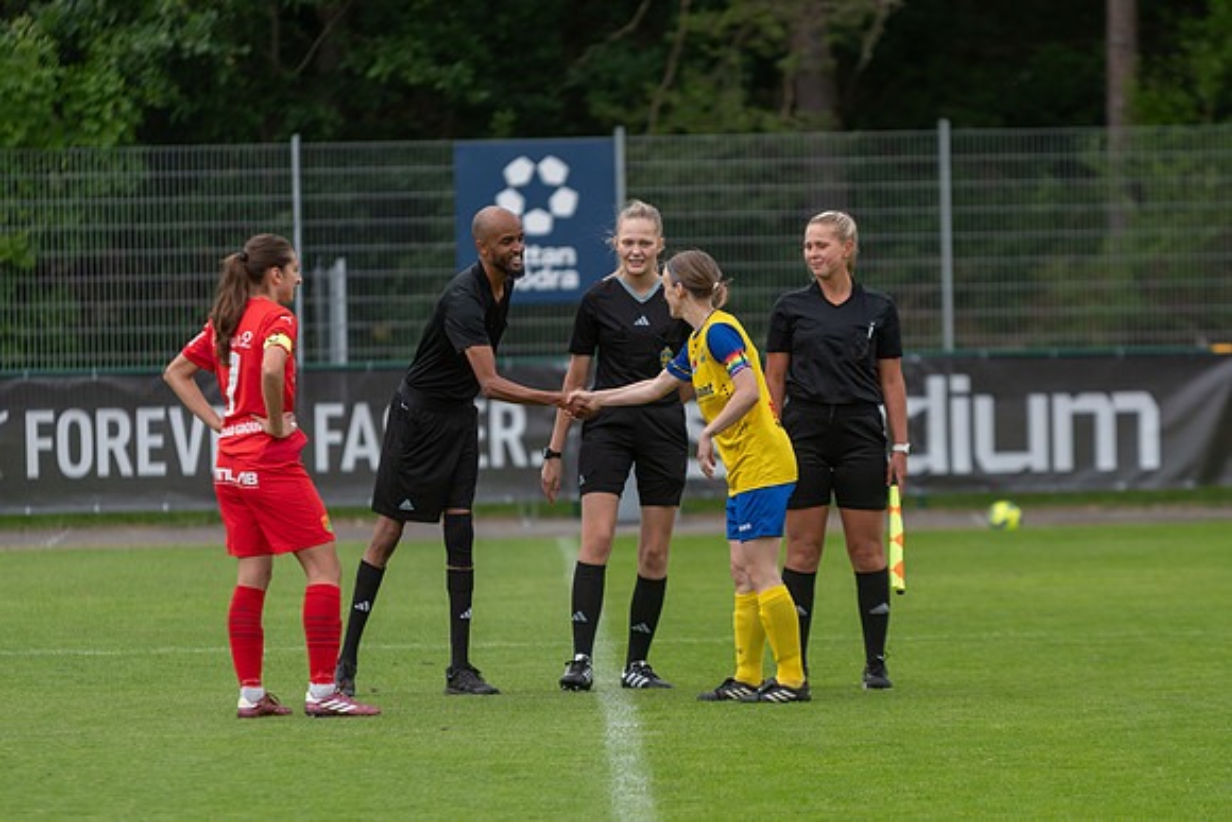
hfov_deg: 6.9
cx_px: 616
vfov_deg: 4.6
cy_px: 411
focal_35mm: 300
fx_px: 10269
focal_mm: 200
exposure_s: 1/1250
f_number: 3.2
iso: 400
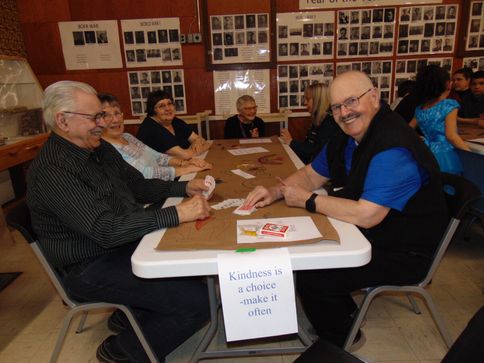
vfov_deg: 54.9
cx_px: 242
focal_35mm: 25
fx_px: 350
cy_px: 182
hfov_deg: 69.4
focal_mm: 4.5
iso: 200
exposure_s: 1/30
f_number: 3
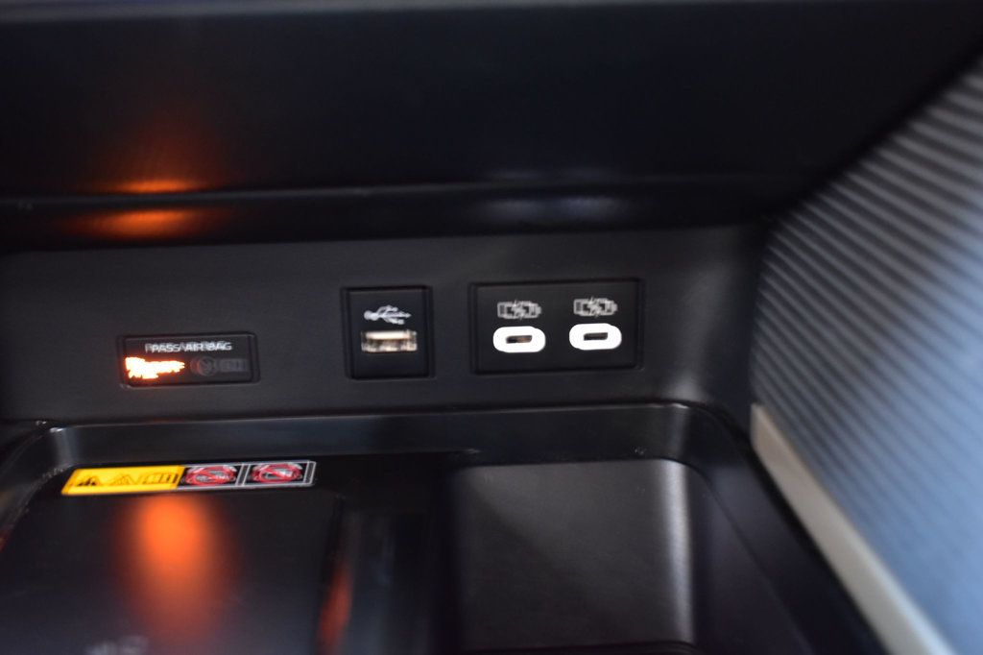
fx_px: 1187
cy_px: 328
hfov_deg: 45.0
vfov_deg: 30.8
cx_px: 492
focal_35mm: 44
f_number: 4.2
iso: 1600
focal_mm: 29
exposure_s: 1/1.3
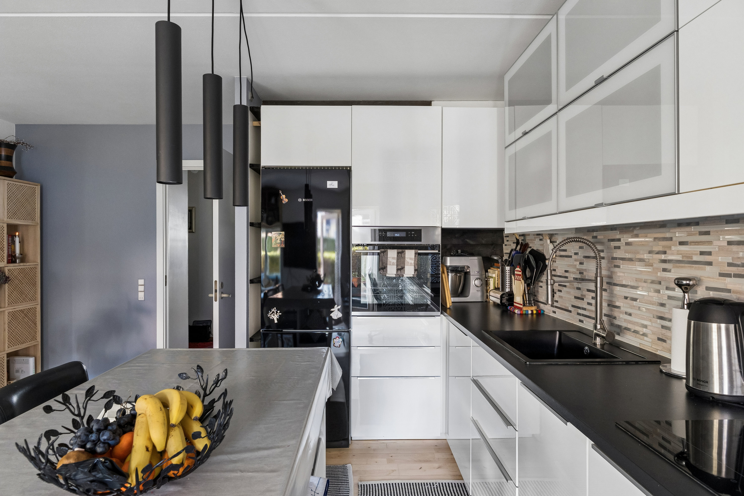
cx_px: 372
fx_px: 397
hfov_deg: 86.3
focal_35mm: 19
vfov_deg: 64.0
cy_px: 248
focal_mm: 12.8
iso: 400
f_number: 7.1
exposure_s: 1/1.67
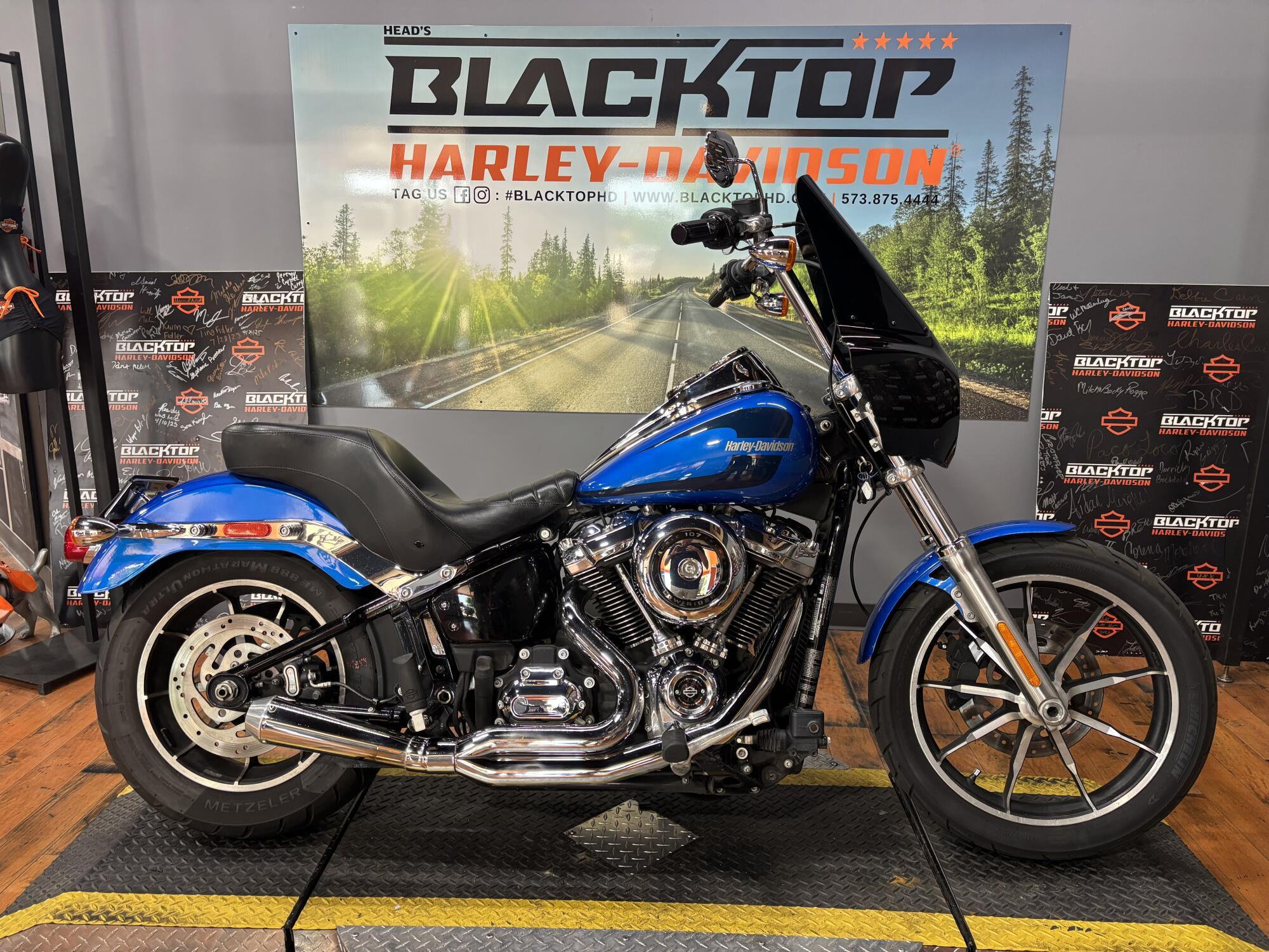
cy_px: 476
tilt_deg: -13.2
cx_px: 634
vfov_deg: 53.1
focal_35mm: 26
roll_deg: -0.7
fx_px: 953
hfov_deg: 67.3
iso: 160
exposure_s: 1/60
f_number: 1.6
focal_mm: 5.96
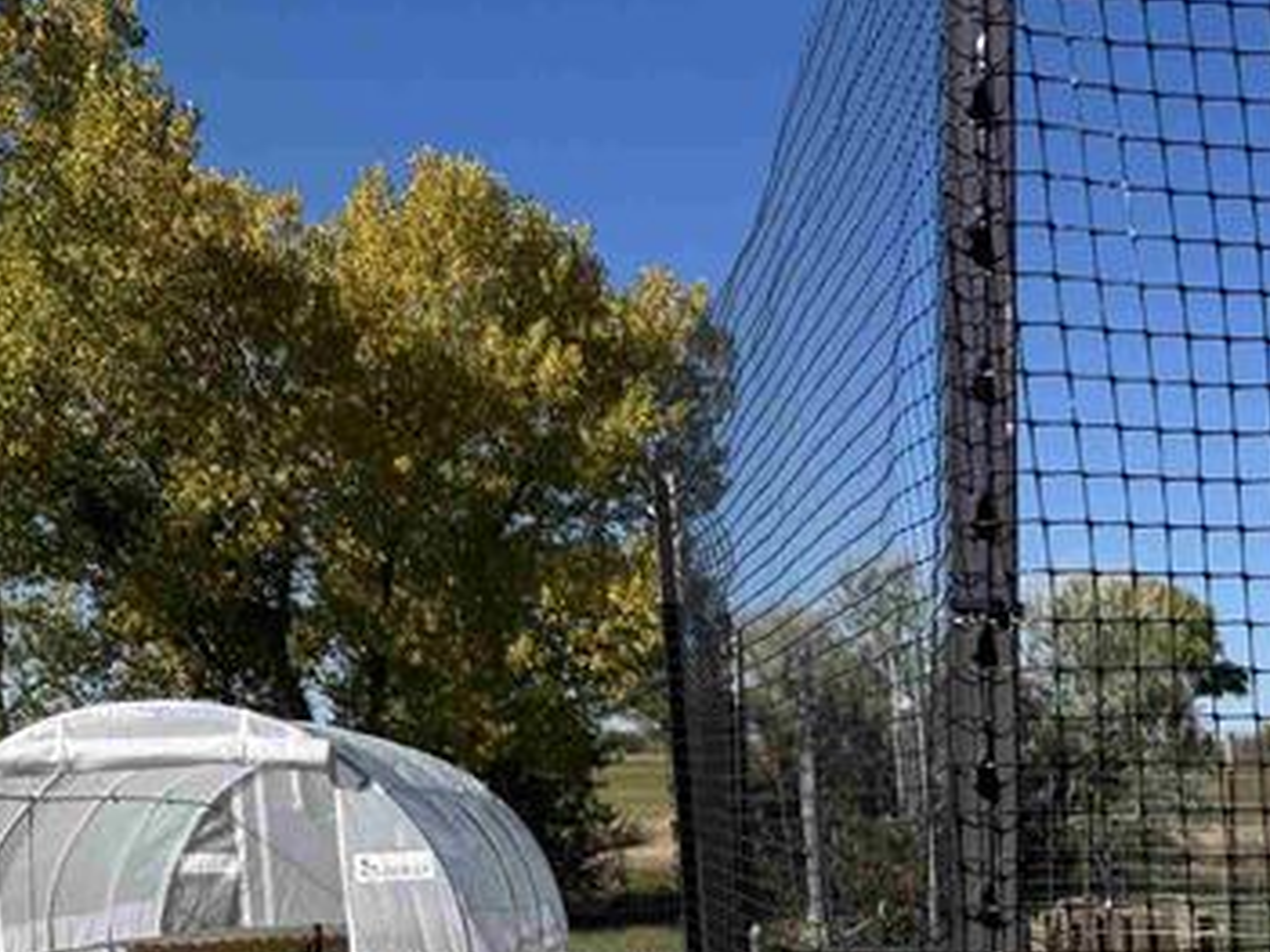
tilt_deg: -8.0
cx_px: 1379
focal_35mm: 70
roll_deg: +0.8
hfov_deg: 25.8
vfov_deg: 19.9
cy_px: 1093
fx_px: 2567
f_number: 1.78
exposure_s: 1/5814
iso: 80
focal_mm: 6.76
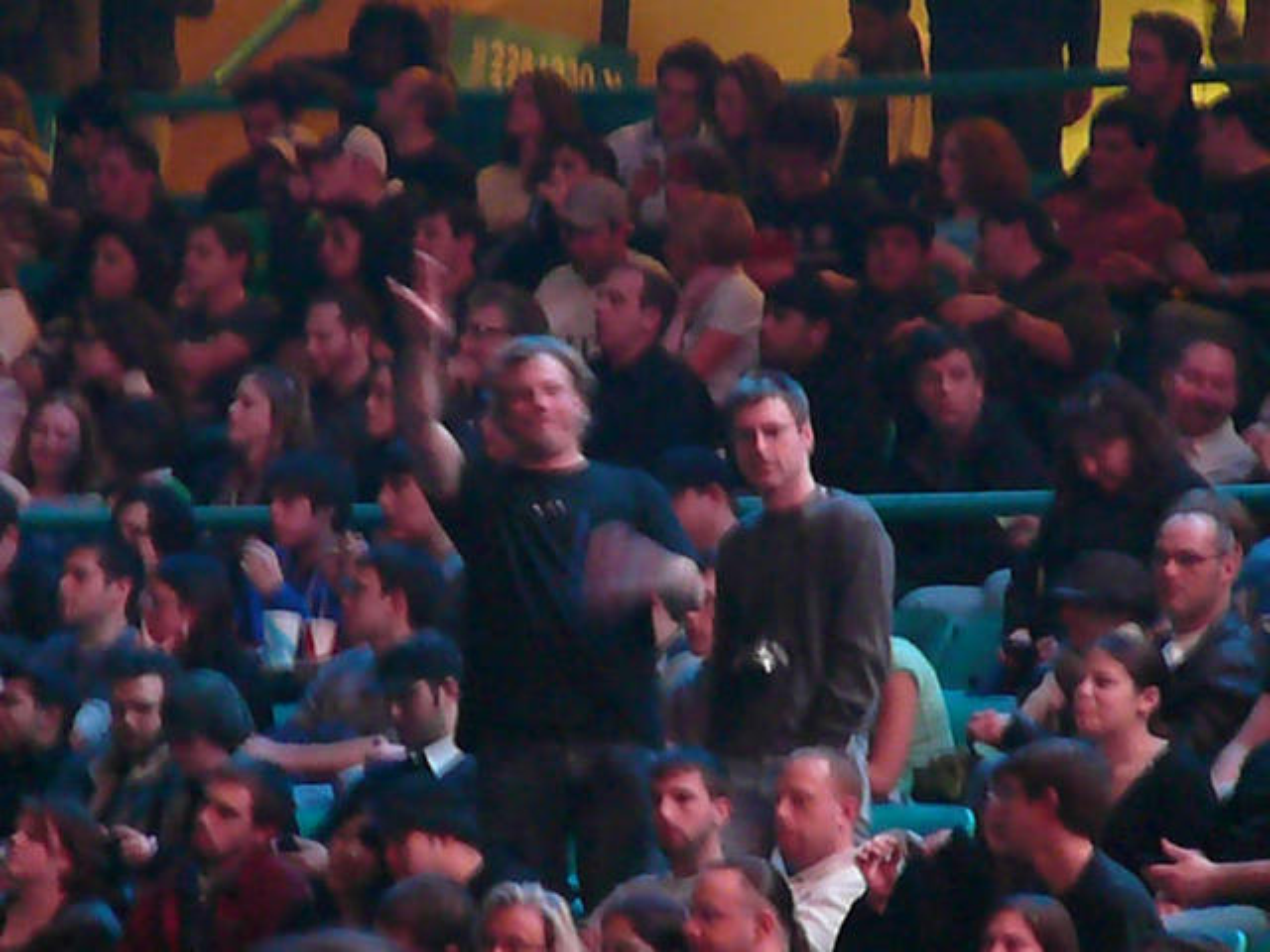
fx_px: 12841
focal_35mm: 350
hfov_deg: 5.7
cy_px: 476
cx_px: 635
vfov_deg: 4.2
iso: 1600
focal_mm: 52
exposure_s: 1/8
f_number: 4.2
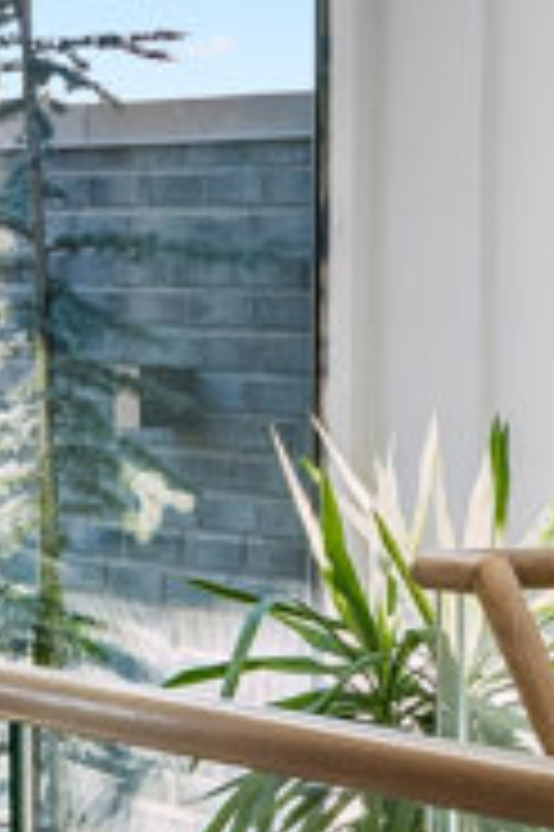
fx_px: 5249
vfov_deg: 9.1
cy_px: 252
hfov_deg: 6.0
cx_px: 635
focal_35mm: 227
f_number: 6.3
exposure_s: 1/160
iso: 1000
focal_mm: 35
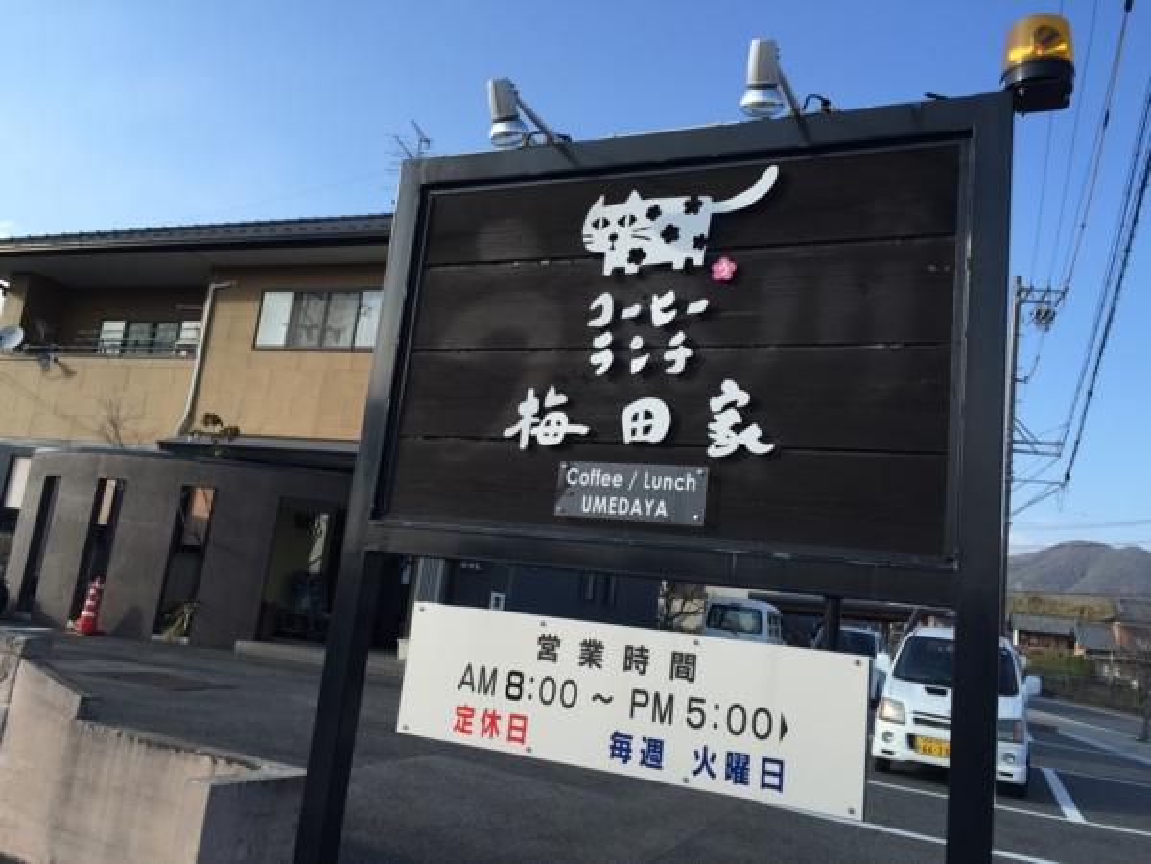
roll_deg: -7.5
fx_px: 964
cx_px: 576
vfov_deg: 48.2
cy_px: 432
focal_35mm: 29
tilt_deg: +12.3
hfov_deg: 61.7
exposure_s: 1/989
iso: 32
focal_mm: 4.15
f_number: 2.2
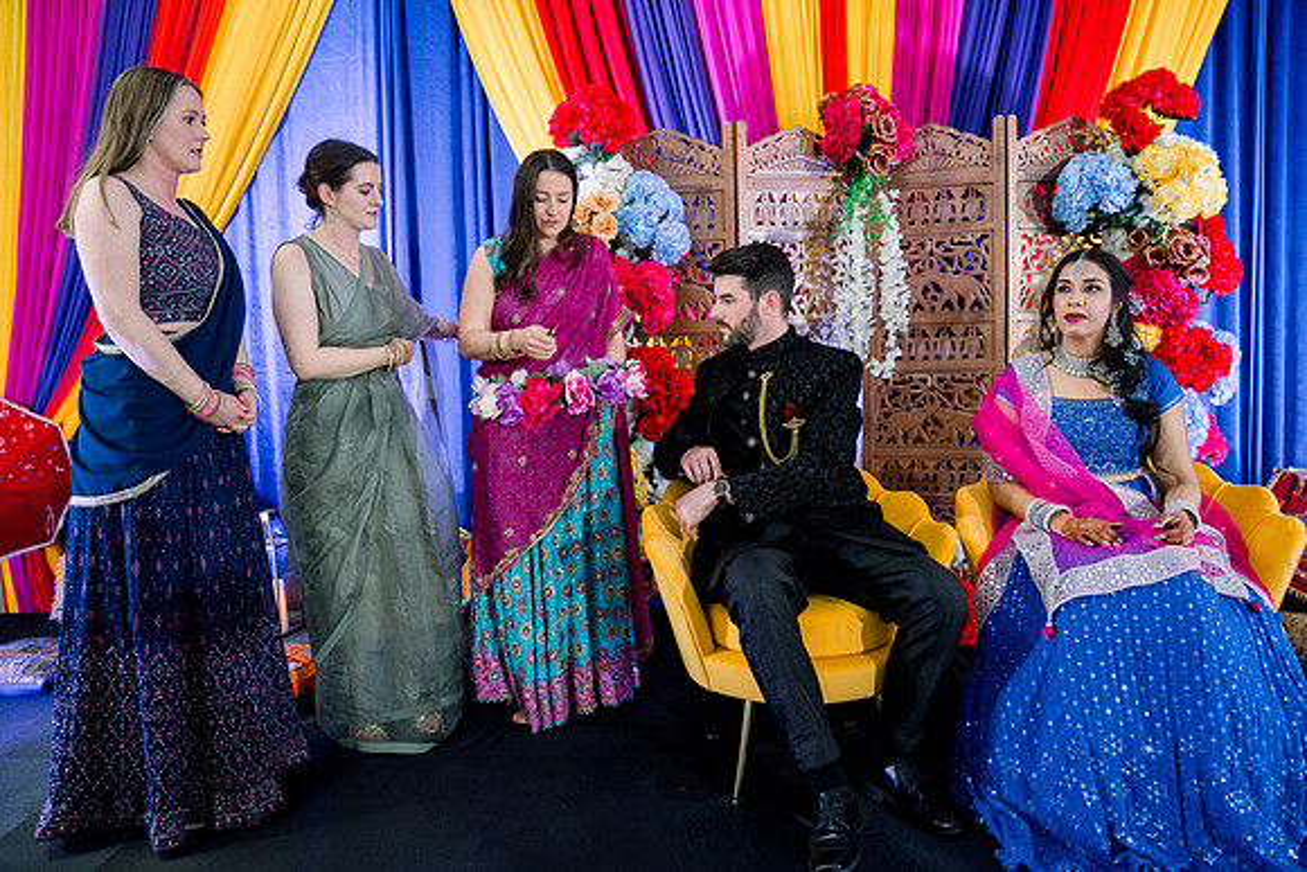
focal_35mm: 24
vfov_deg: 53.2
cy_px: 436
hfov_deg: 73.7
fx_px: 871
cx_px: 654
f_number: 2.8
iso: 1250
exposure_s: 1/125
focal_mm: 24
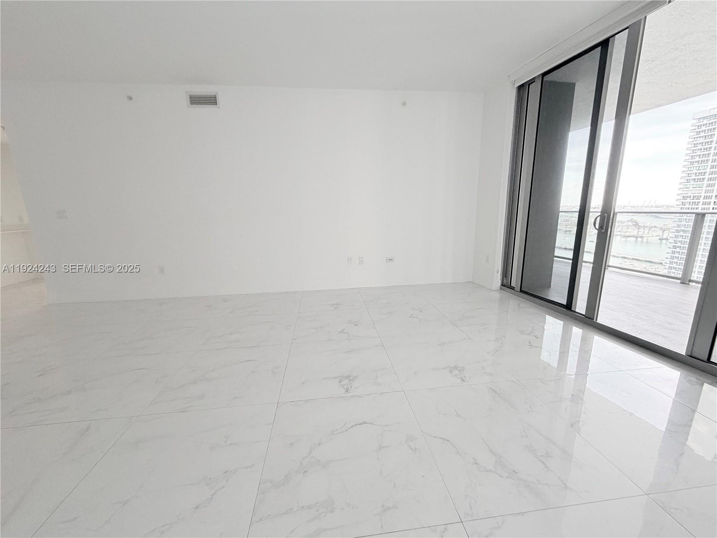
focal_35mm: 14
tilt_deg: -11.8
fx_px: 290
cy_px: 269
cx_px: 358
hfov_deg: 102.1
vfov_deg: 85.7
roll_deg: +1.5
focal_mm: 2.22
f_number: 2.2
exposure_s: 1/121
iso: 160
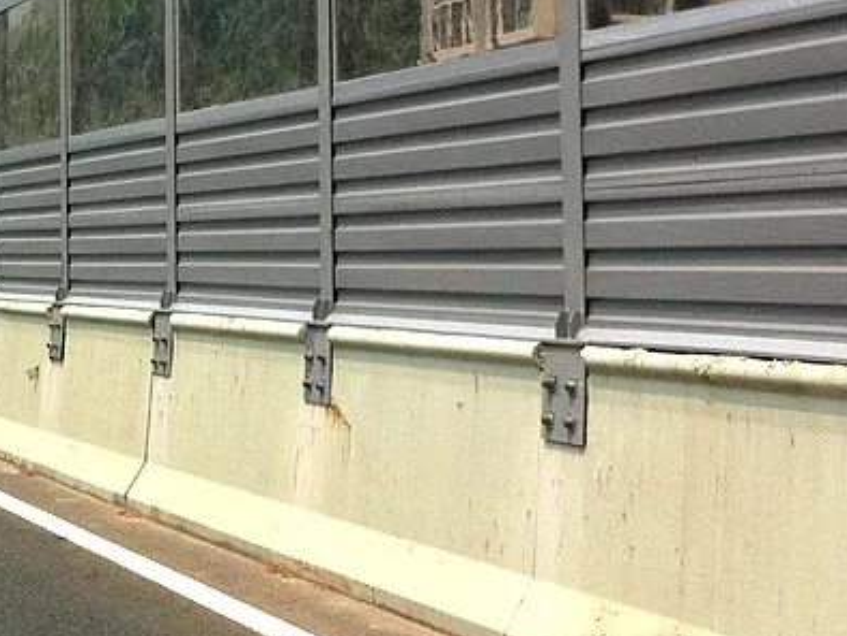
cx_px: 469
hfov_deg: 27.4
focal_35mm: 71
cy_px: 25
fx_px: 1738
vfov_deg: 20.2
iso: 80
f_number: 2.8
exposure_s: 1/2155
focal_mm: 3.85
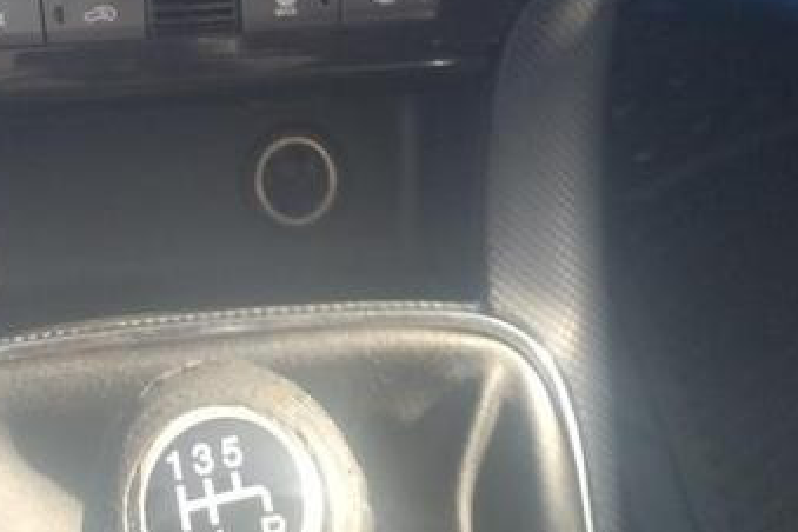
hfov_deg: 28.0
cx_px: 287
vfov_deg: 16.0
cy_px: -425
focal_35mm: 72
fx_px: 1596
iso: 100
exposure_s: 1/120
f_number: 1.79
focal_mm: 4.74
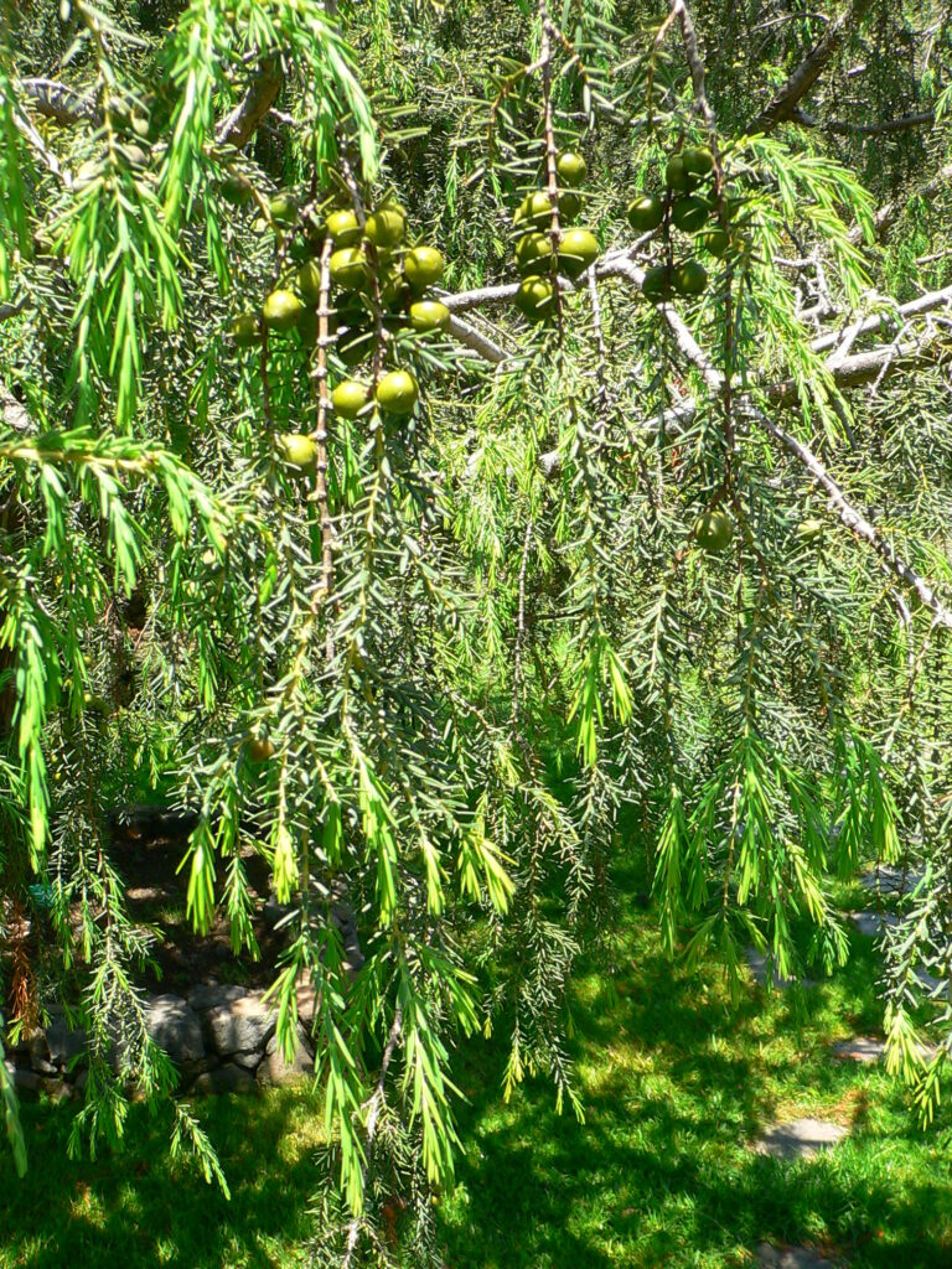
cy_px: 634
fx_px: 1283
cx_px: 476
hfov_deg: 40.7
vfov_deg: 52.6
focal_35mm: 35
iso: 80
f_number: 4
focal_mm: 4.6
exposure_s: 1/160
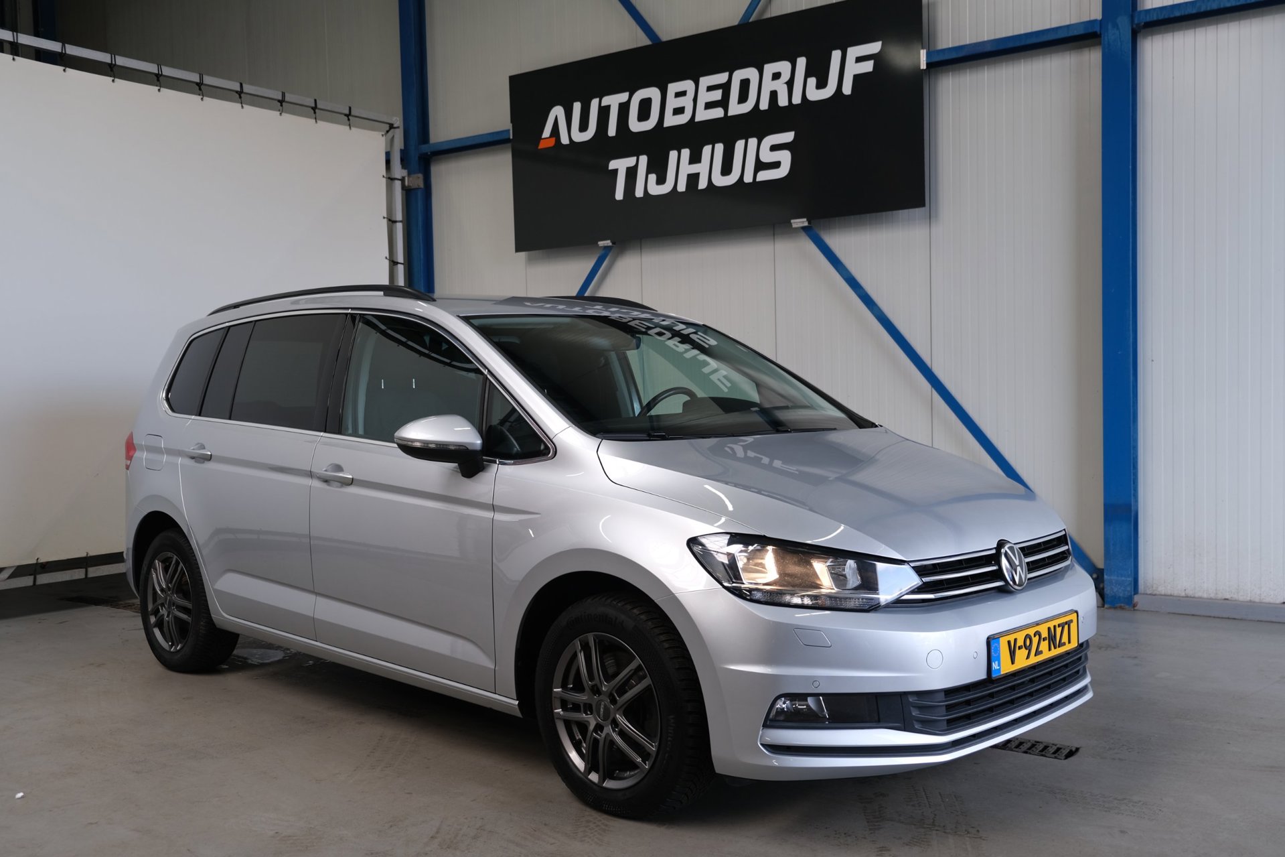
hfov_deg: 58.7
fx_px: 1142
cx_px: 642
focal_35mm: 32
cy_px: 428
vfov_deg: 41.1
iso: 160
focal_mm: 21.4
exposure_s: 1/90
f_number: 3.6
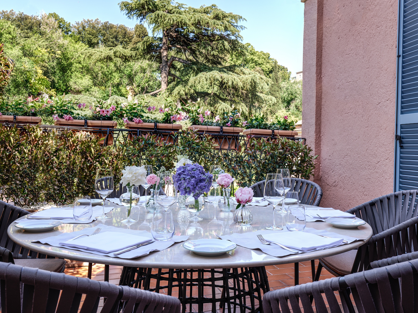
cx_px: 220
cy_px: 155
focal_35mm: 32
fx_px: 386
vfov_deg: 44.2
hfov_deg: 56.8
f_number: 14
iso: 200
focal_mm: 29
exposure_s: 1/30
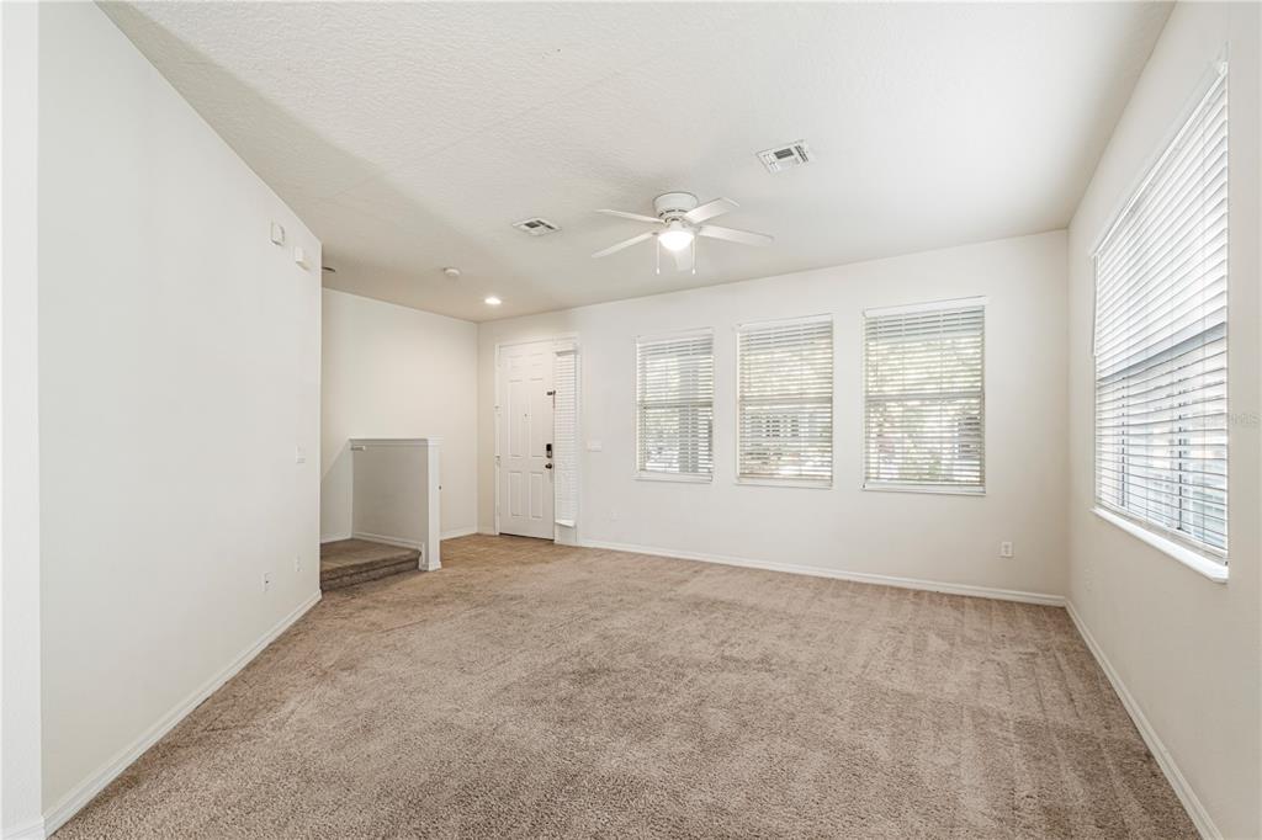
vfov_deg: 77.3
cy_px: 420
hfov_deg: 100.4
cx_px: 631
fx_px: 526
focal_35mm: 15
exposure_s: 1/4
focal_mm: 10
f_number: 13
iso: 200
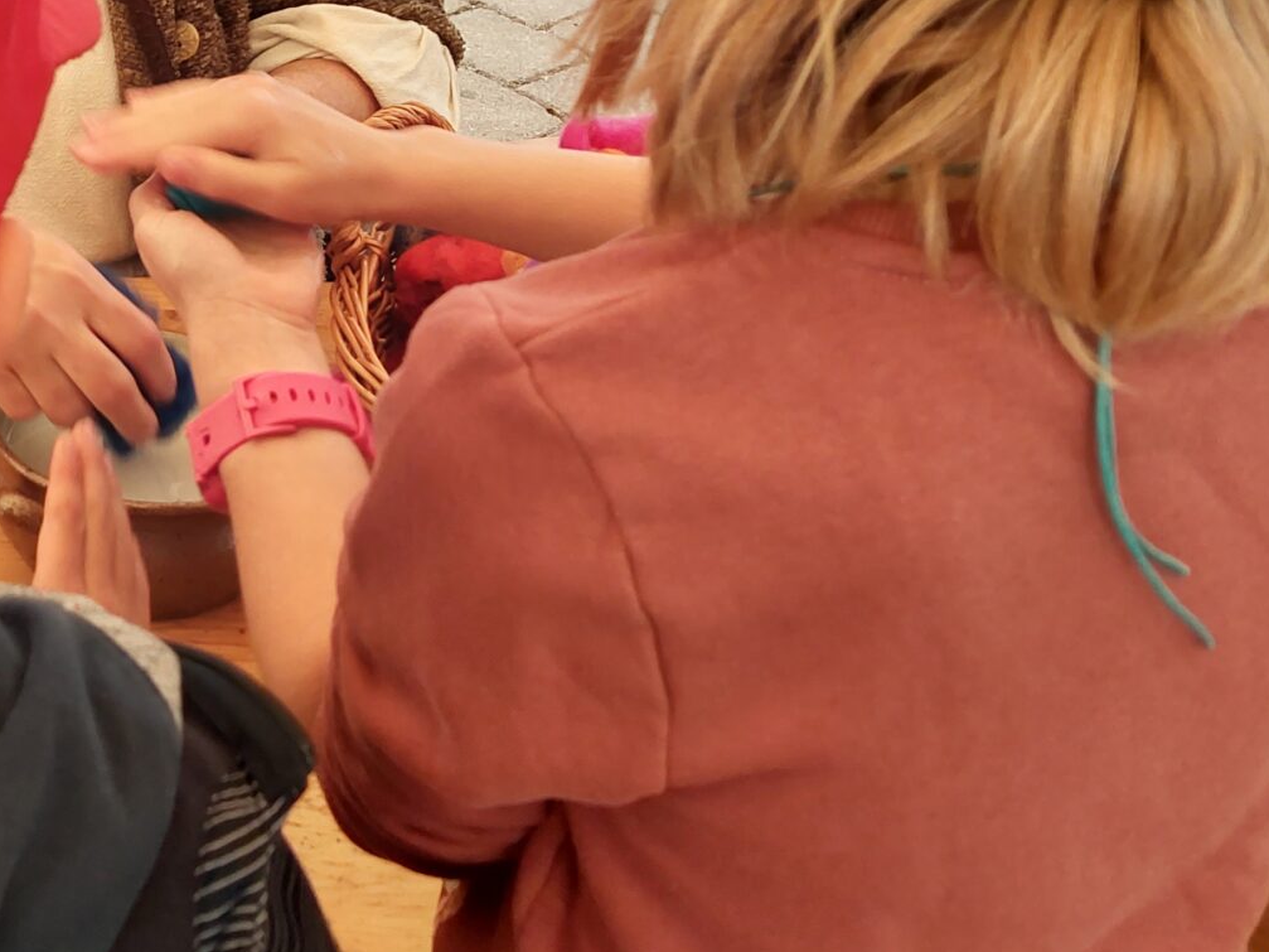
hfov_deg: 28.6
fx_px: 2236
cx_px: -147
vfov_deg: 22.9
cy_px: -42
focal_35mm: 61
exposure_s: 1/50
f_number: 1.8
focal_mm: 5.23
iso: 64
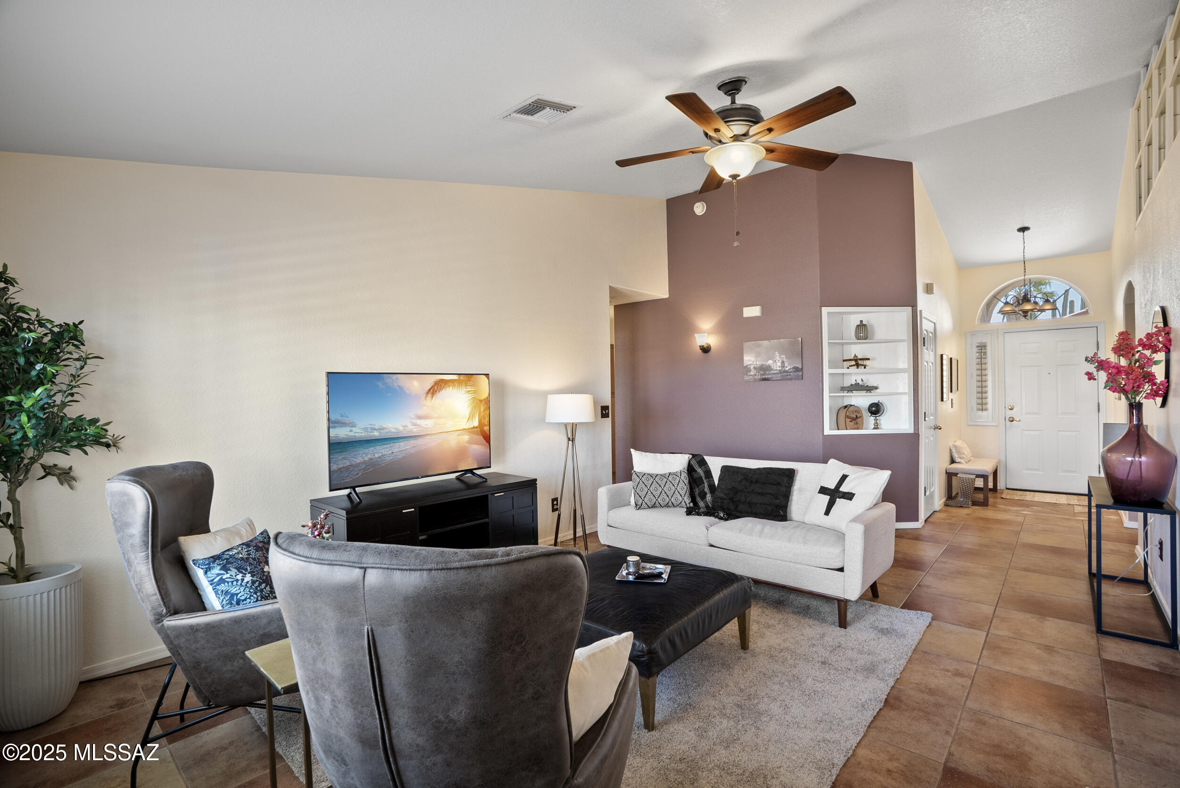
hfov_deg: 96.7
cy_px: 394
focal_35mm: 16
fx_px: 525
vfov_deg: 73.8
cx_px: 590
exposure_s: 1/25
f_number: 8
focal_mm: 16
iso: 200
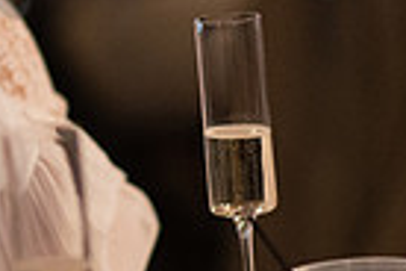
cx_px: -109
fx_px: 4026
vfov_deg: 3.8
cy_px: -97
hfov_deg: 5.7
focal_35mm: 357
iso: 2500
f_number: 1.4
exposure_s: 1/200
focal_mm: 85
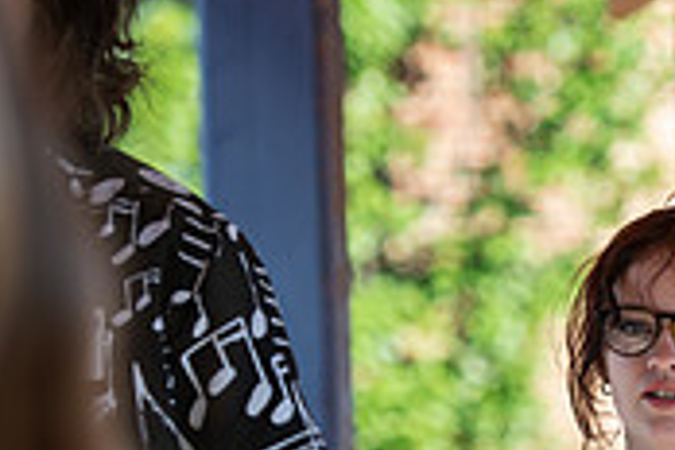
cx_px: 582
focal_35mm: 333
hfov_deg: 6.2
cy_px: 506
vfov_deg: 4.1
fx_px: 6243
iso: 100
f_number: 3.2
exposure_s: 1/250
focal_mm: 100
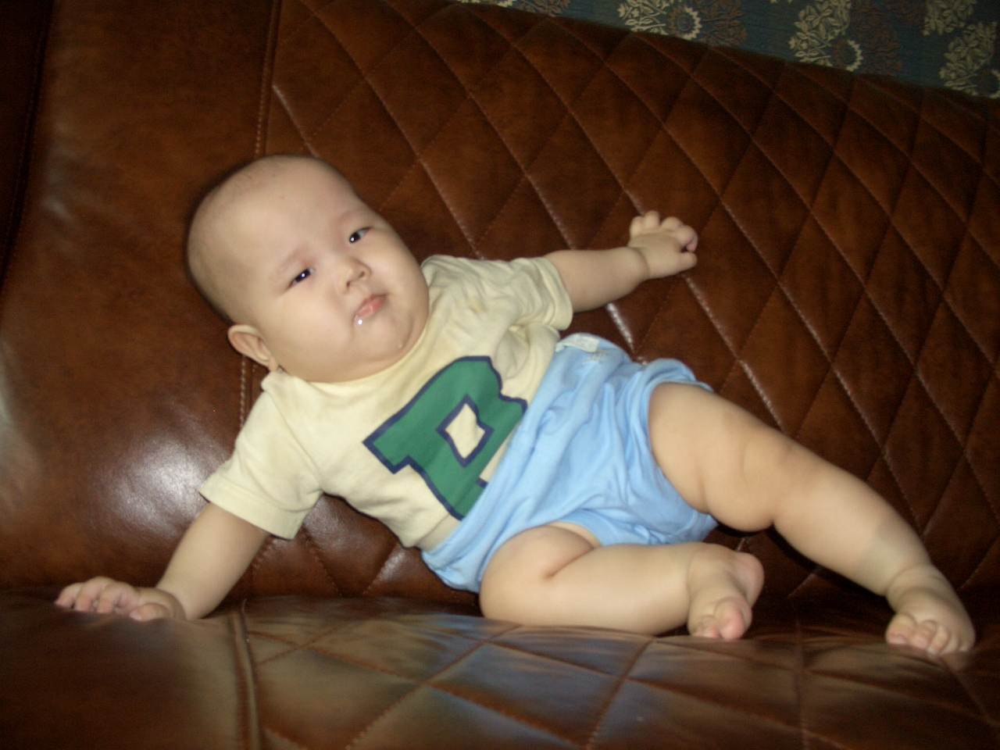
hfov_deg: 55.4
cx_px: 500
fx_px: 953
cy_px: 375
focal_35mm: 33
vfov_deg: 42.9
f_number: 2.8
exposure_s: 1/60
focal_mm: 7.1
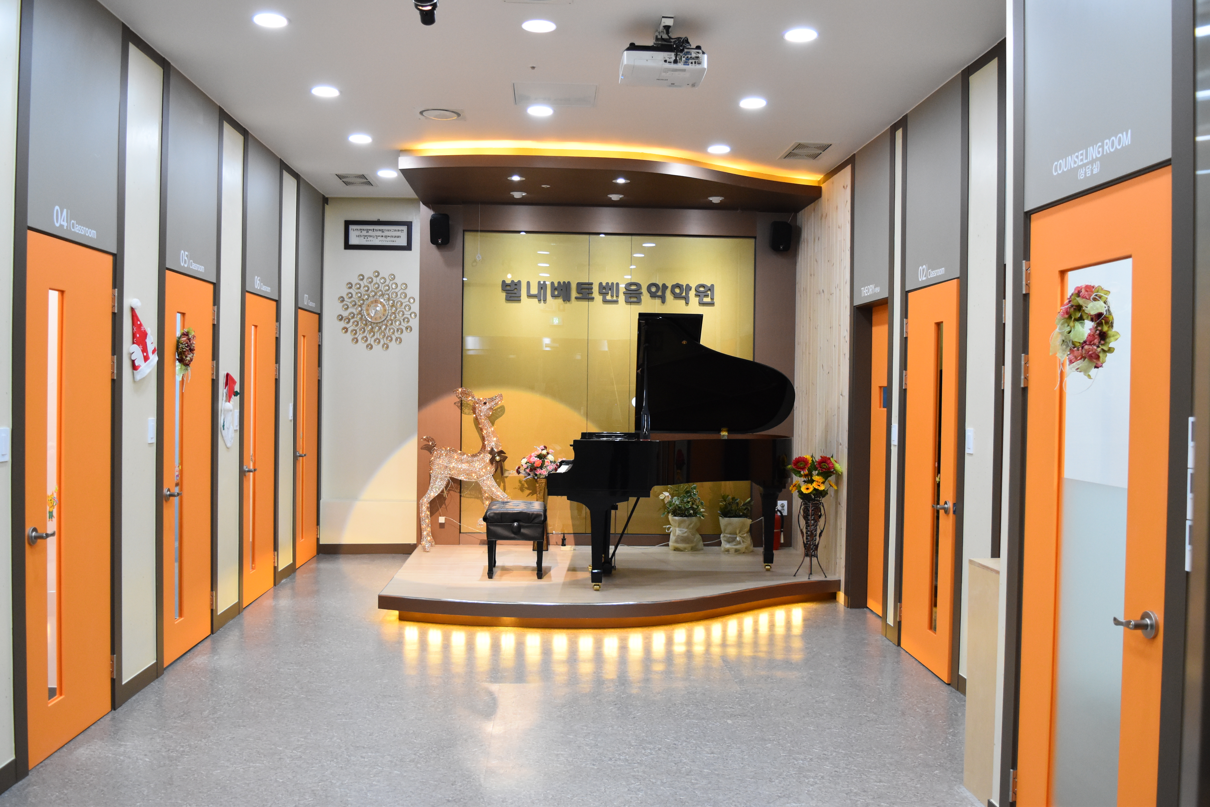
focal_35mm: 33
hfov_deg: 57.2
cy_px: 404
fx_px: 1109
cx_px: 605
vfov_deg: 40.0
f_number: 4
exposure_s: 1/125
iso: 1800
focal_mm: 22
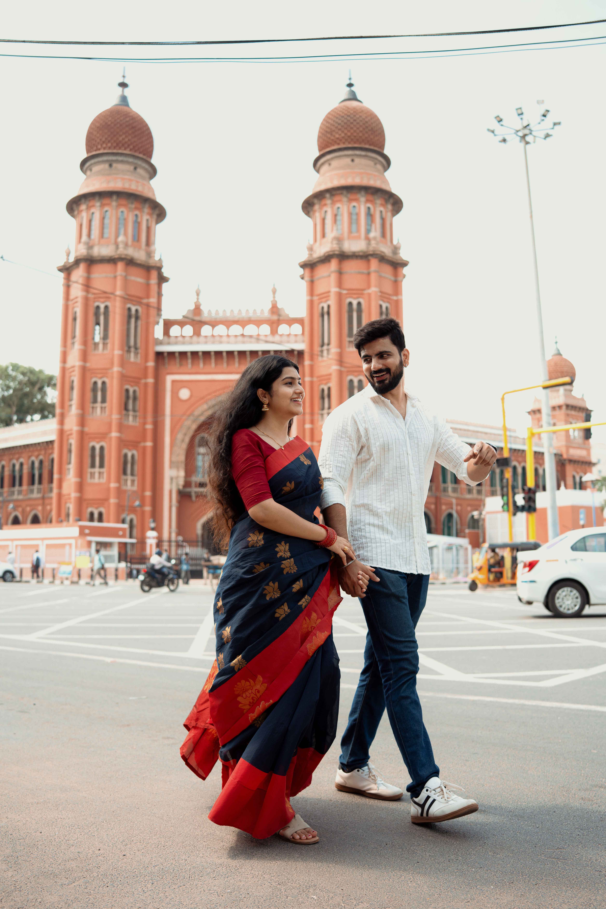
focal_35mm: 35
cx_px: 303
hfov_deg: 37.9
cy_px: 454
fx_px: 884
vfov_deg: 54.4
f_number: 2.8
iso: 200
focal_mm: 35
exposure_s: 1/1000
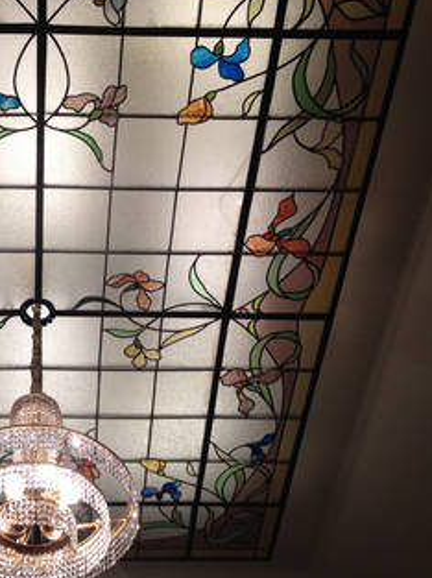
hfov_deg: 25.5
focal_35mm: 56
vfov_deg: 34.4
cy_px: 293
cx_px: 76
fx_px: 934
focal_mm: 4.28
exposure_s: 1/20
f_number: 2.4
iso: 80
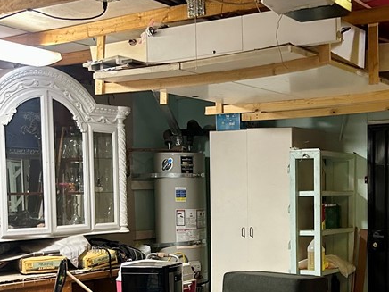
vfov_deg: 23.7
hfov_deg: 30.7
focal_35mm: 61
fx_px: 685
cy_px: 226
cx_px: 325
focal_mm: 5.7
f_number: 1.5
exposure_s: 1/60
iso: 500
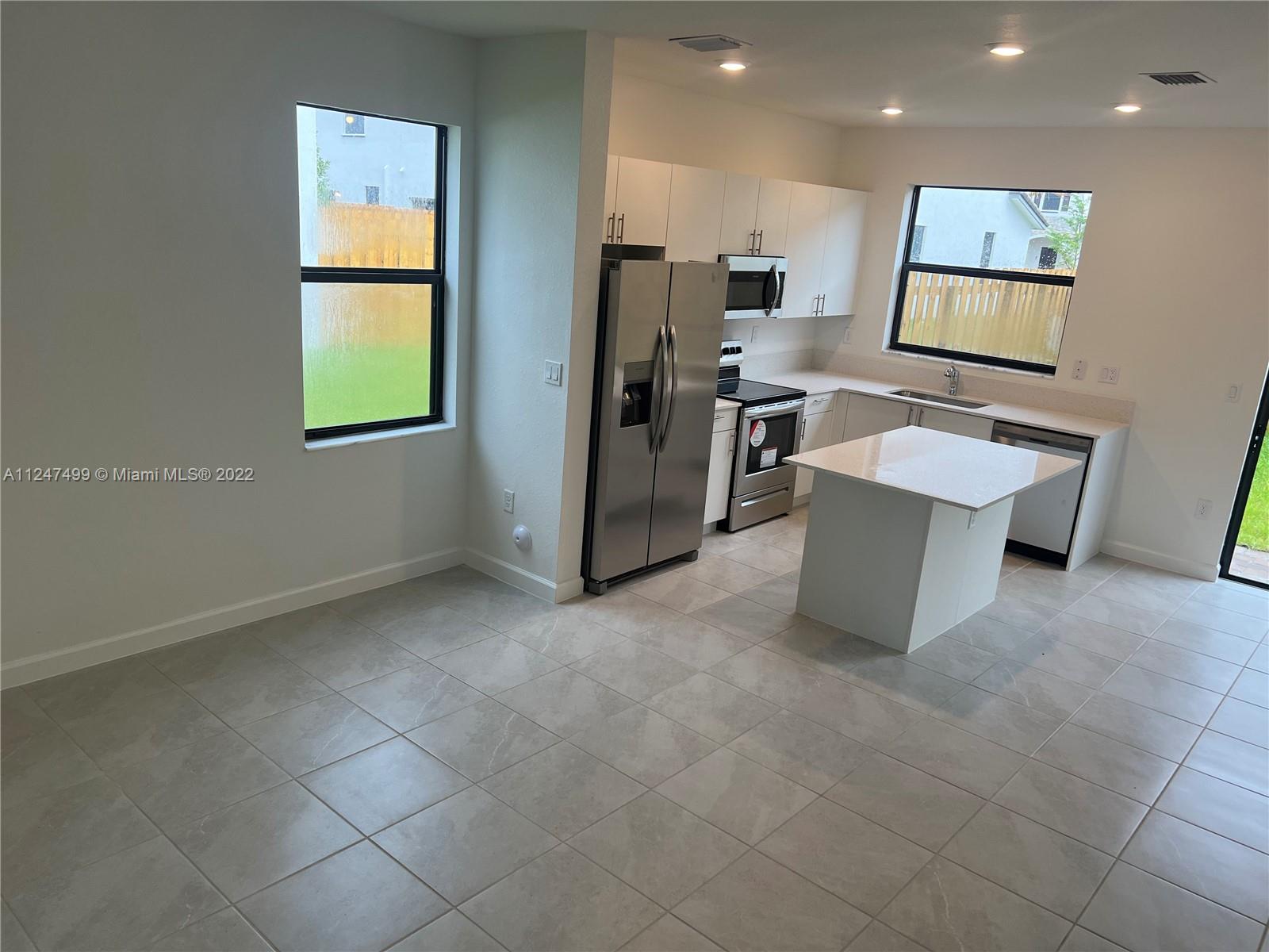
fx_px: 953
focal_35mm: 26
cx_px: 634
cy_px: 476
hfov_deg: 67.3
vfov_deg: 53.1
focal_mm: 5.7
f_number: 1.5
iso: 64
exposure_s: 1/162
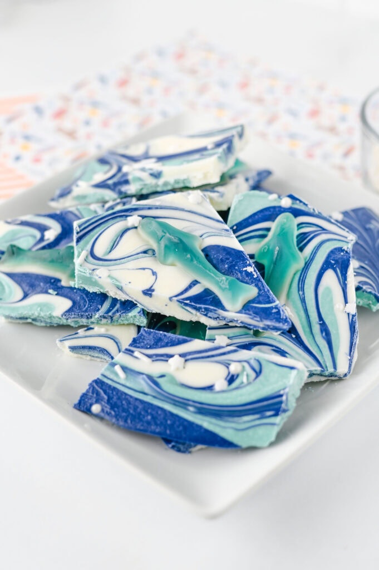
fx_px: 791
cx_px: 190
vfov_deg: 39.6
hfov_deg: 26.9
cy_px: 285
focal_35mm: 50
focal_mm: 50
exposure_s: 1/100
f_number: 4
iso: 140
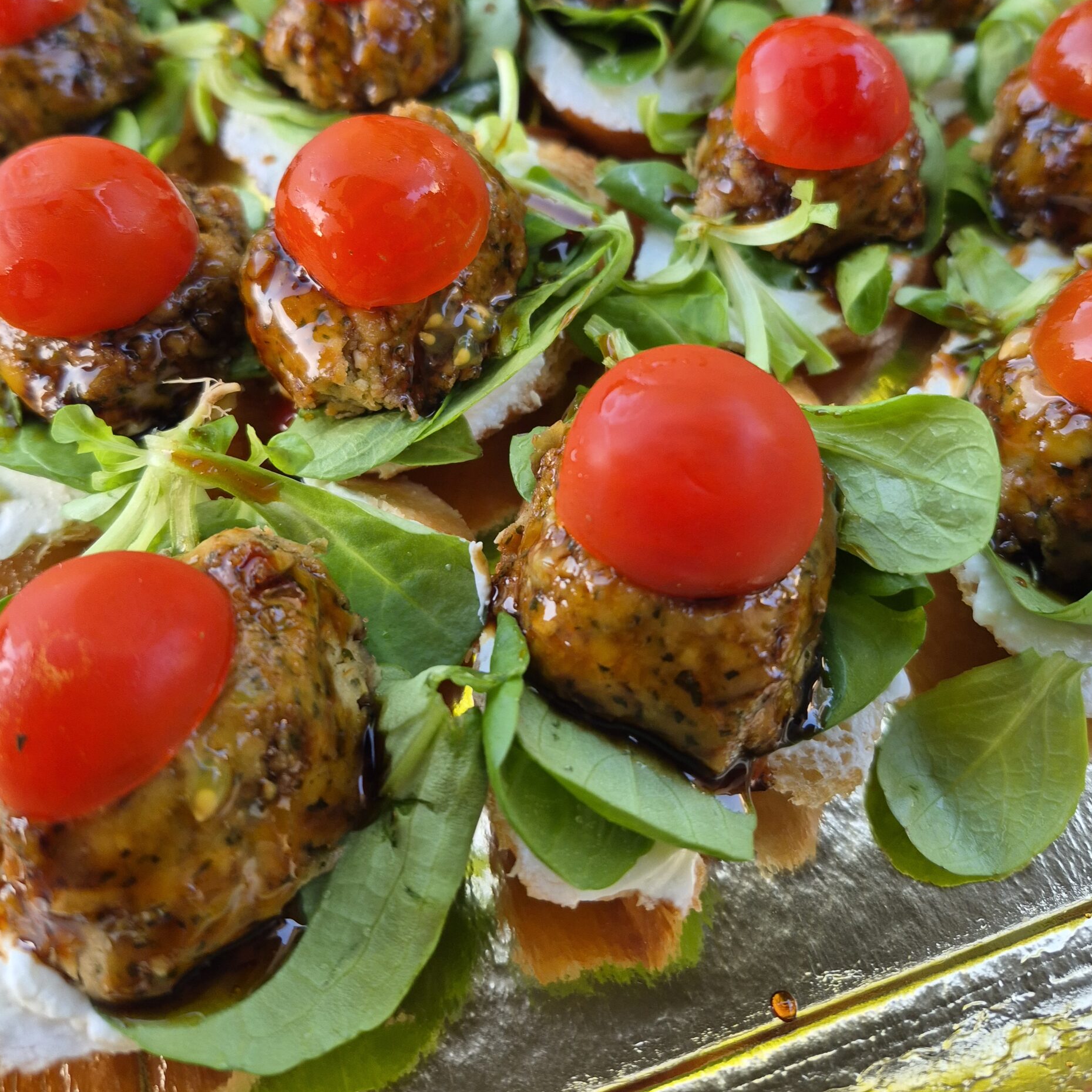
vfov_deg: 56.4
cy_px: 387
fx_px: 999
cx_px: 536
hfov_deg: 57.3
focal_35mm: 28
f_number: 1.8
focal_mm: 5.4
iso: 100
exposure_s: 1/180
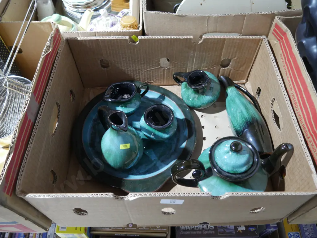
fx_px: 257
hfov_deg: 63.4
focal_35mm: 28
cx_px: 158
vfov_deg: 49.8
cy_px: 119
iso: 2000
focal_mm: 14
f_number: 3.5
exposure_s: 1/60
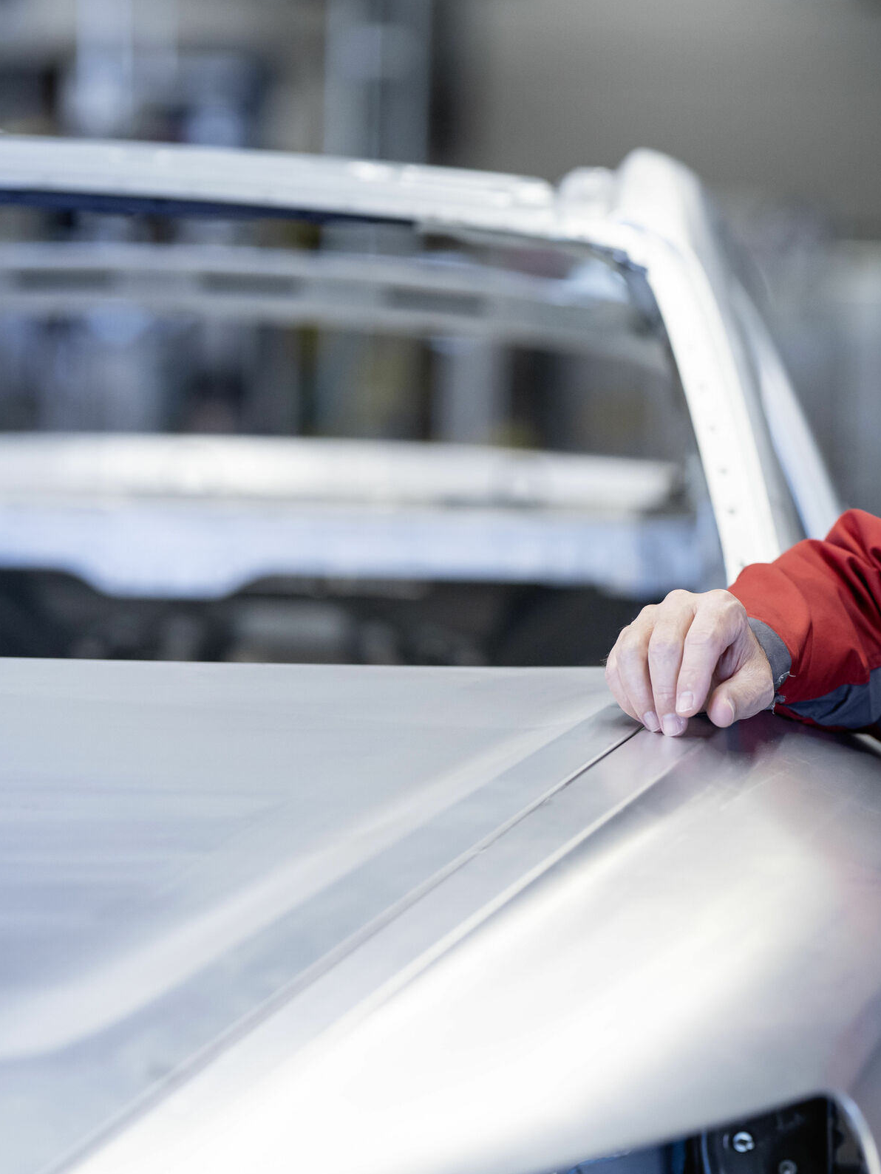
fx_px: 6209
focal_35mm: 183
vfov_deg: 10.8
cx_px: 865
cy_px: 541
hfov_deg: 8.1
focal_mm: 105
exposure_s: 1/500
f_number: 2.2
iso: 800
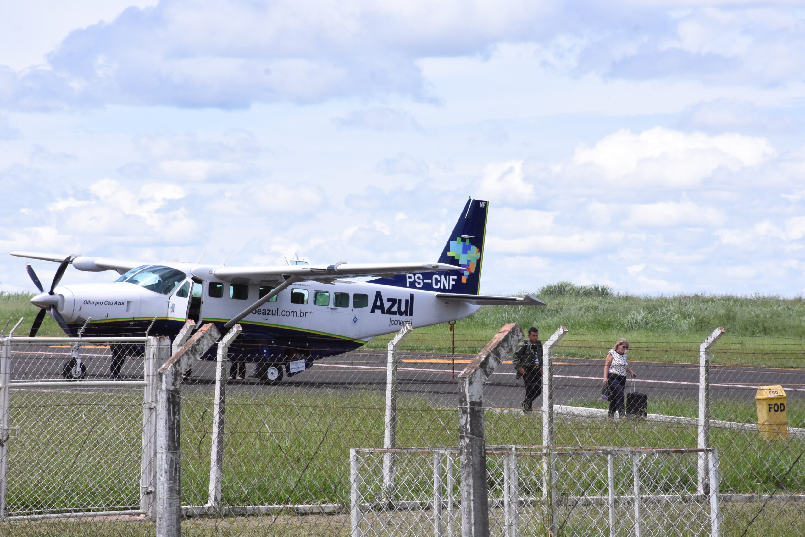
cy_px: 268
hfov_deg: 11.8
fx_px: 3891
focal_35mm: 174
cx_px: 402
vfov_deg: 7.9
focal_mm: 116
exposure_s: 1/2500
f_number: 13
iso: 2500
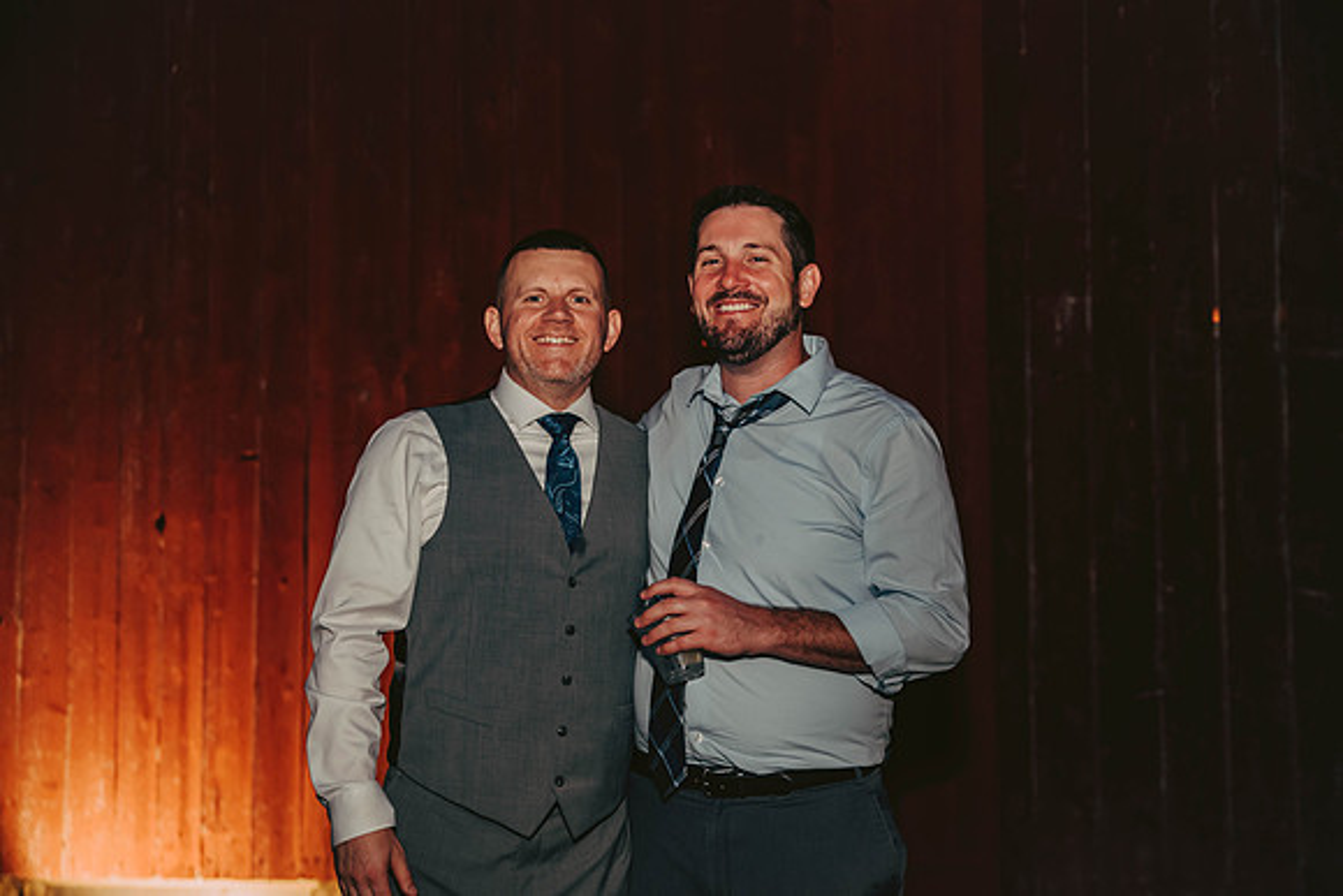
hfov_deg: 39.6
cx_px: 672
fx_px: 1866
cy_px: 448
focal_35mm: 50
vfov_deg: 27.0
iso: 1250
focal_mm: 50
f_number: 2.8
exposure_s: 1/125
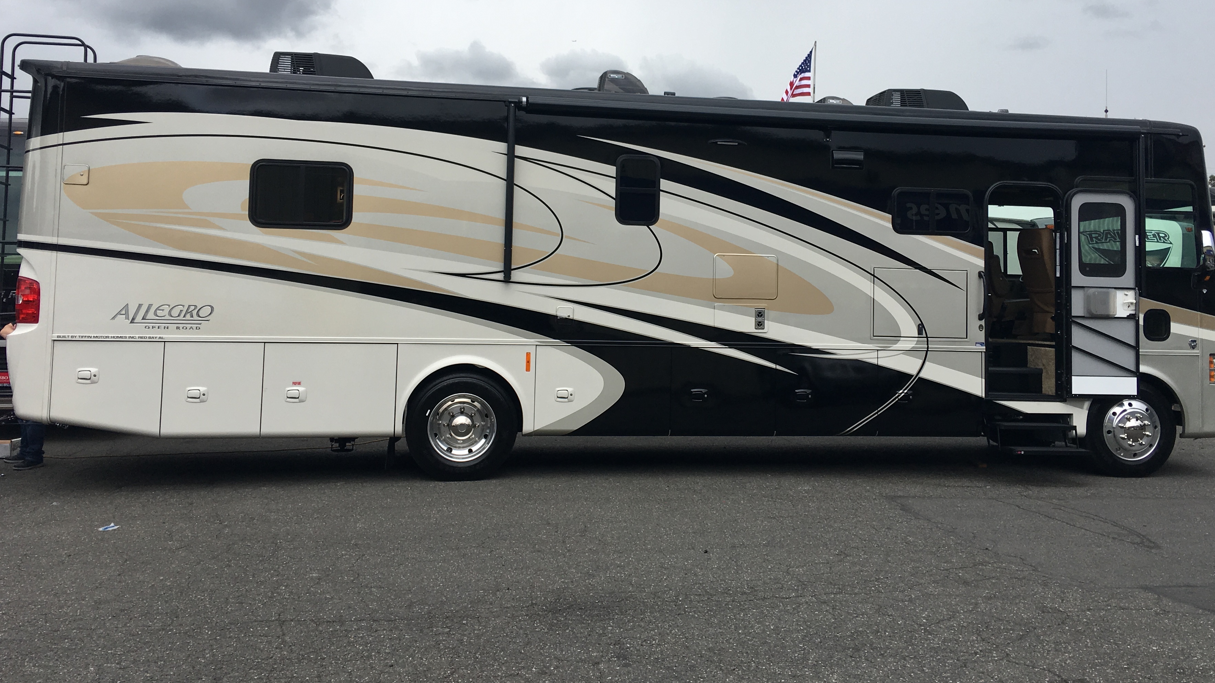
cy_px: 247
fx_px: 1160
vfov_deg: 32.6
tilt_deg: +0.6
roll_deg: -0.7
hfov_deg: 55.3
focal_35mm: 36
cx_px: 643
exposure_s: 1/346
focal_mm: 4.15
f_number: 2.2
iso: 25
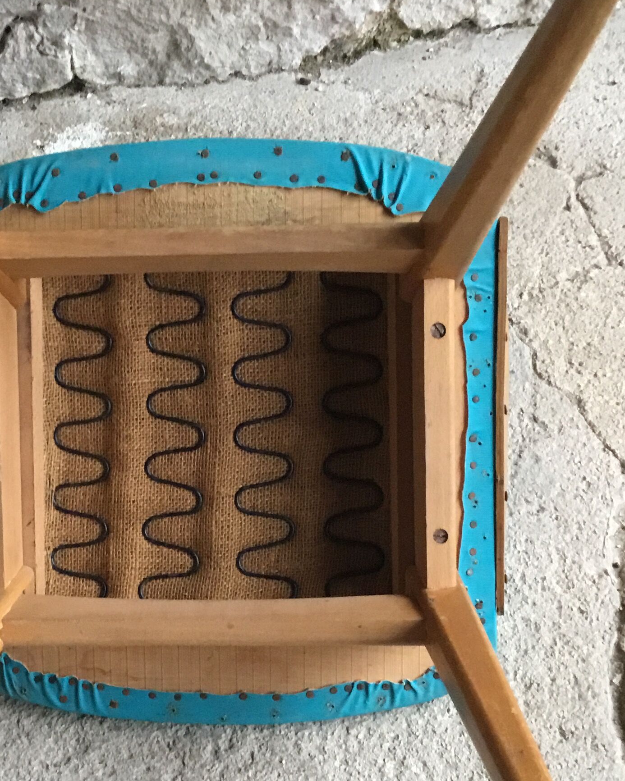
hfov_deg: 26.5
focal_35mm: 57
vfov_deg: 32.9
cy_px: 470
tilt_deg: -57.3
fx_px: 1318
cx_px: 198
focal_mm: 3.3
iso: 250
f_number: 2.4
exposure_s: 1/33
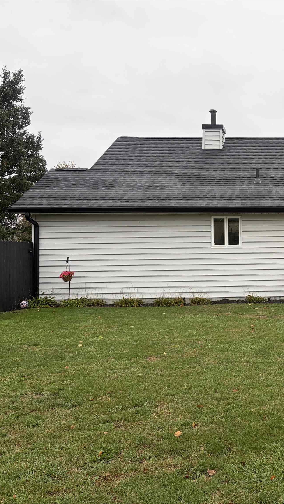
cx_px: 312
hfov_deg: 28.4
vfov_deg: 52.8
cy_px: 253
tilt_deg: +2.1
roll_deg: +1.4
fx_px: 509
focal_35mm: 38
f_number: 1.6
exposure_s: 1/355
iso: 50
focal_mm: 5.96
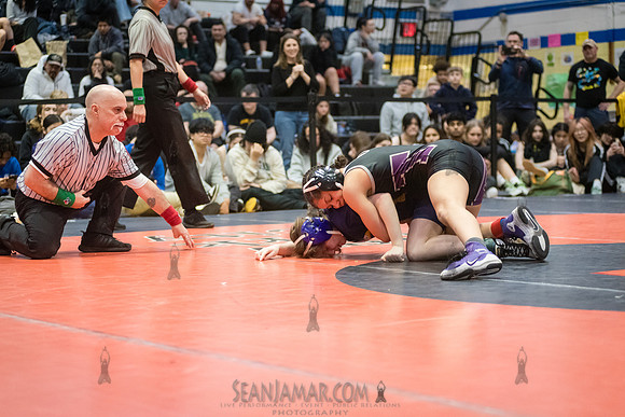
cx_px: 312
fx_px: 1389
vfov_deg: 17.1
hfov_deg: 25.4
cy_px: 208
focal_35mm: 80
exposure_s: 1/500
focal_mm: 80
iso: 8000
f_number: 3.2
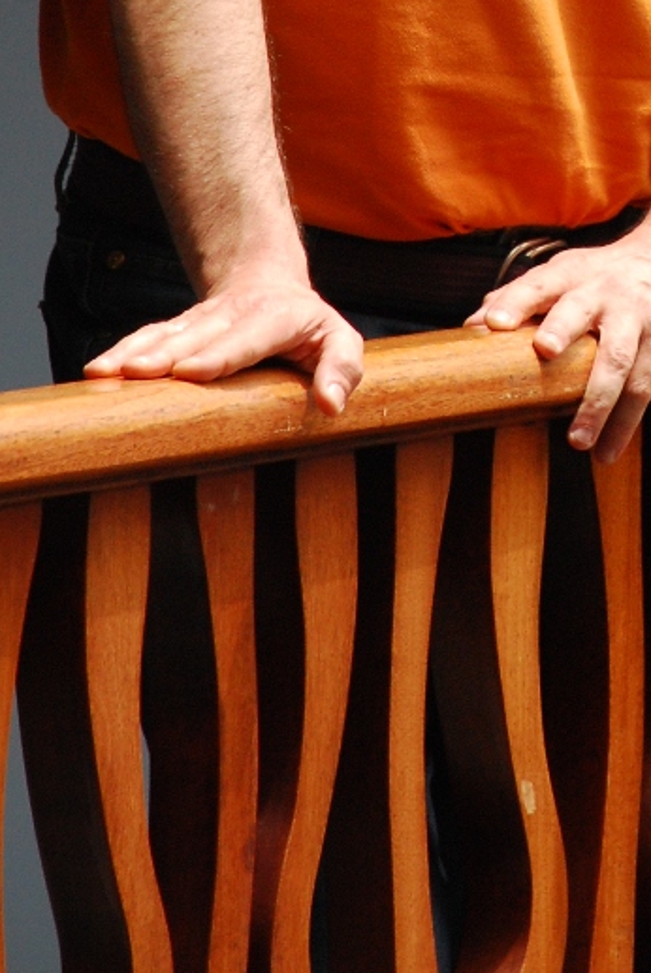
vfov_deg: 3.4
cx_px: 757
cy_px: -71
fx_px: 16406
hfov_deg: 2.3
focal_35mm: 606
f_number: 6.3
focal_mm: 135
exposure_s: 1/500
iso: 400
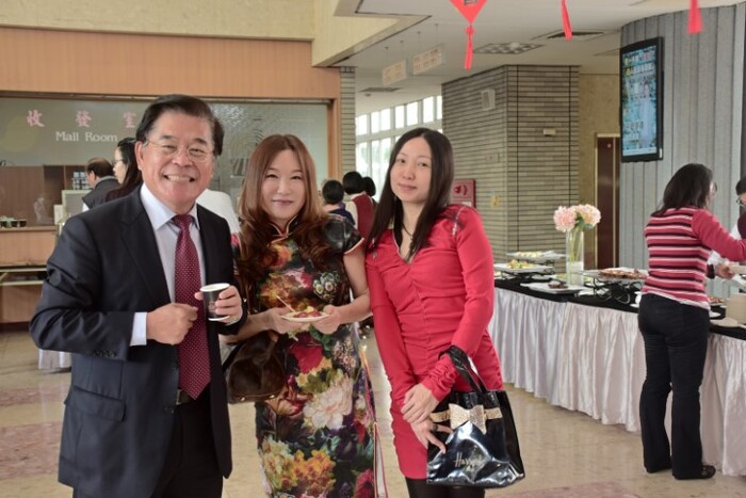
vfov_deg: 29.9
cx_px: 373
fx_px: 933
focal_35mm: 45
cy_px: 249
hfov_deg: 43.6
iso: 400
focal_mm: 30
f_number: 5
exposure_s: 1/40
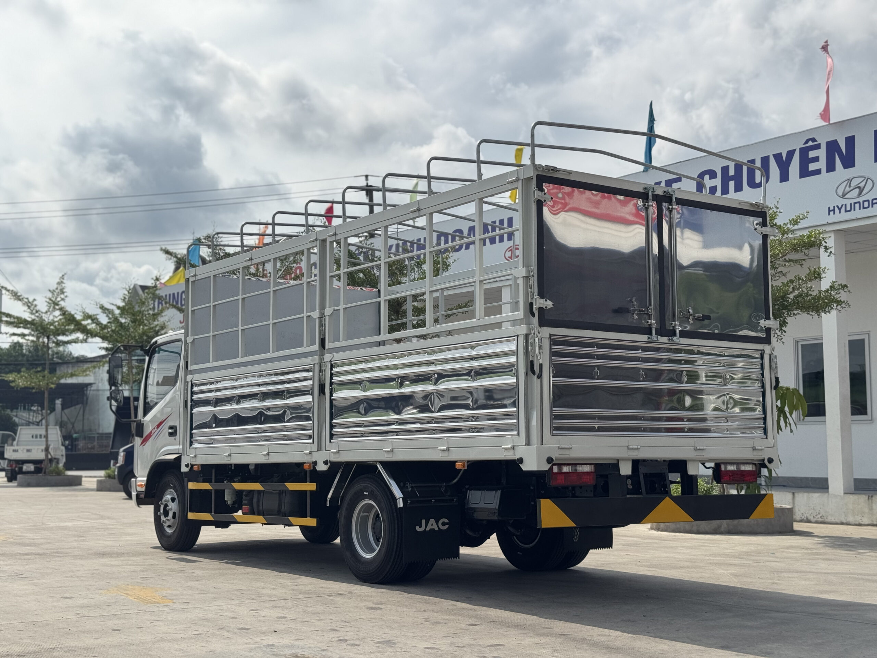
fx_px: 1216
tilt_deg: +4.6
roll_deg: +0.0
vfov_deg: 30.3
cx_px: 438
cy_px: 329
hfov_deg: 39.7
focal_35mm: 48
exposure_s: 1/5376
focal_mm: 6.76
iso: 64
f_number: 1.78
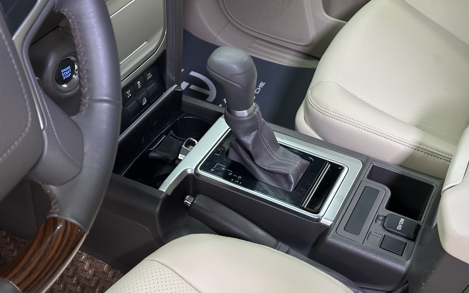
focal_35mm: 51
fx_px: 652
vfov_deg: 25.3
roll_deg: -5.8
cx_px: 235
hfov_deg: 39.6
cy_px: 127
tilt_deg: -38.5
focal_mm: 6.86
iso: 400
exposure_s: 1/25
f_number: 1.78
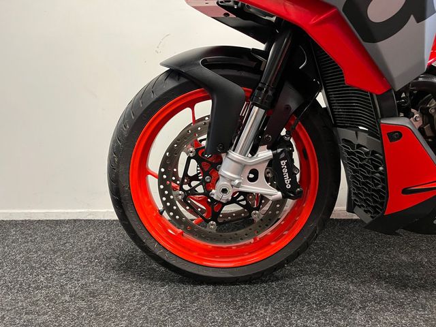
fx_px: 327
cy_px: 164
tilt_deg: -9.4
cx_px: 218
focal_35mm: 26
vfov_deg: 53.1
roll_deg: +1.3
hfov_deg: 67.3
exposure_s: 1/50
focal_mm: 5.1
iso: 250
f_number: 1.6
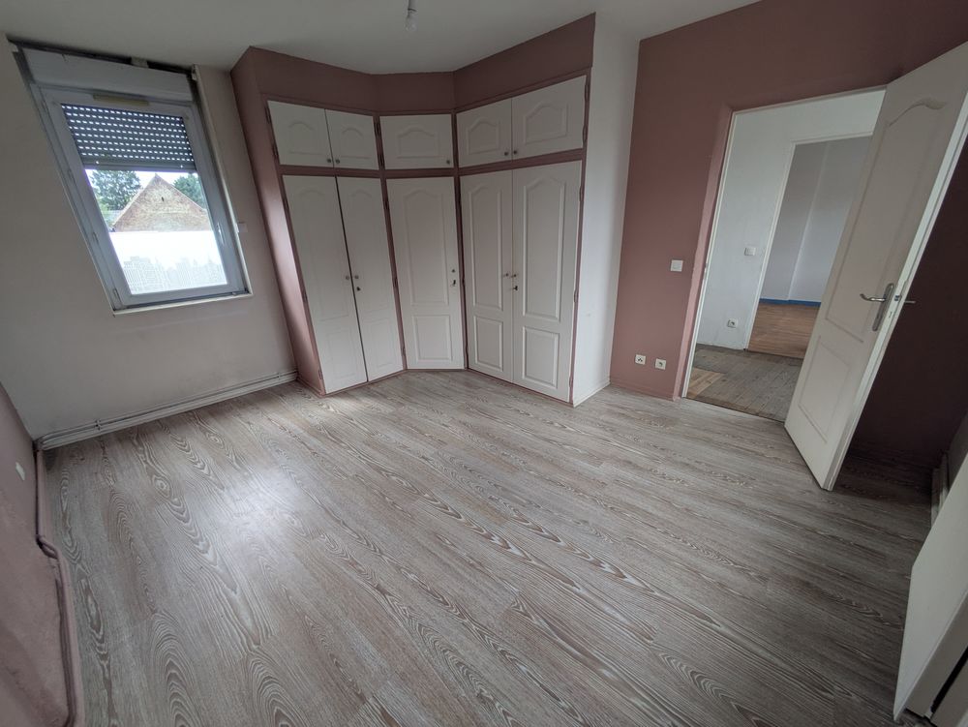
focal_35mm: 14
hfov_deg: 102.0
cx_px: 484
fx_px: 392
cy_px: 364
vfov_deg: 85.7
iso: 51
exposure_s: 1/126
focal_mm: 1.83
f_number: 2.2
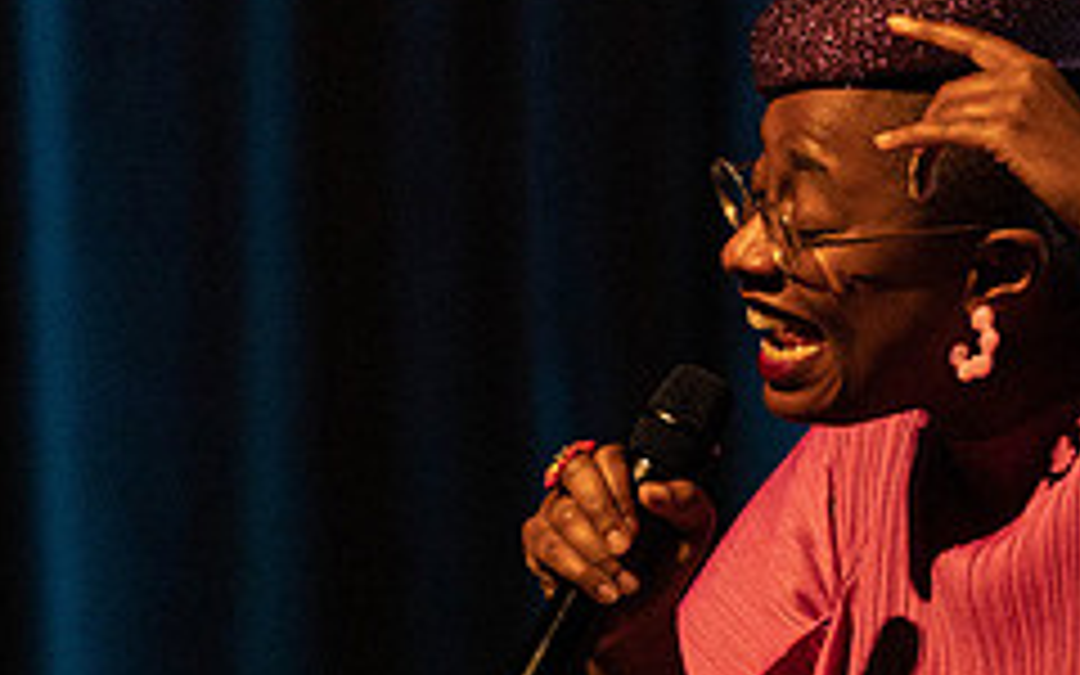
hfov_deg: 1.8
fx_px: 35320
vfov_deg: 1.1
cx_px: 1044
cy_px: 691
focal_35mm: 1200
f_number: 5.6
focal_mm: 397
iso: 3200
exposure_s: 1/250
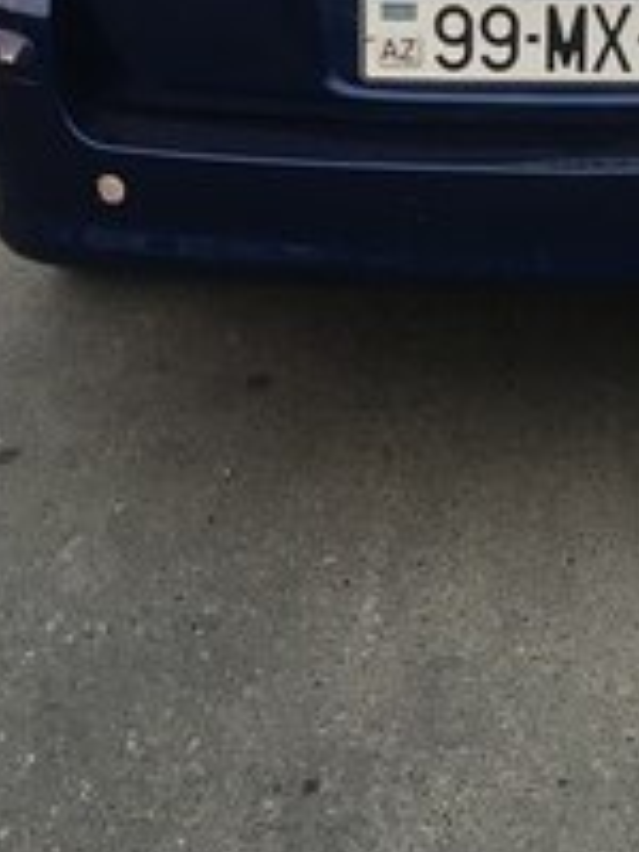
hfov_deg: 20.2
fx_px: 1772
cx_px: 528
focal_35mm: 72
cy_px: -115
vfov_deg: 24.9
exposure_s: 1/33
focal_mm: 4.15
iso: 25
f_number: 2.2
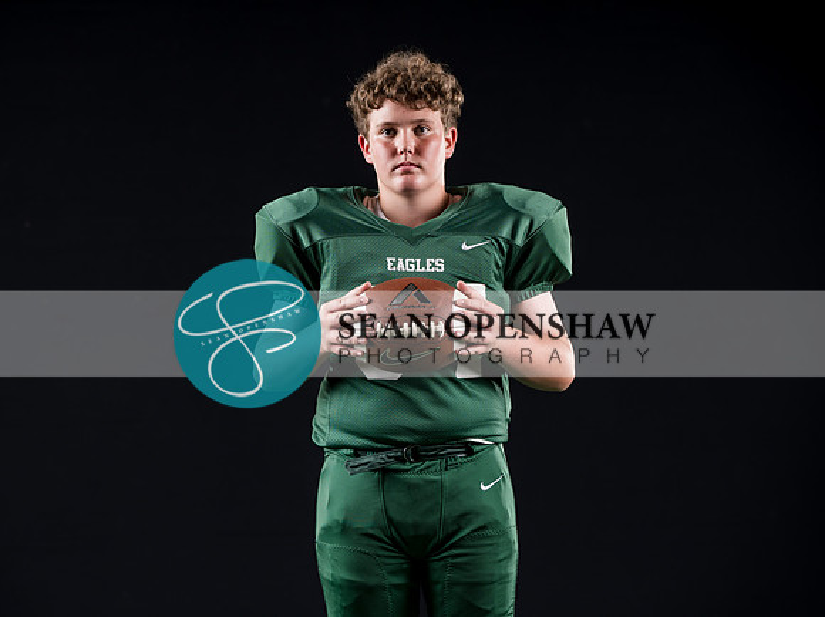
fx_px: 2445
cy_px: 308
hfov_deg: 19.1
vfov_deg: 14.4
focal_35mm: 103
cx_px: 362
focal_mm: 95
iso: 200
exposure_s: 1/160
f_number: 4
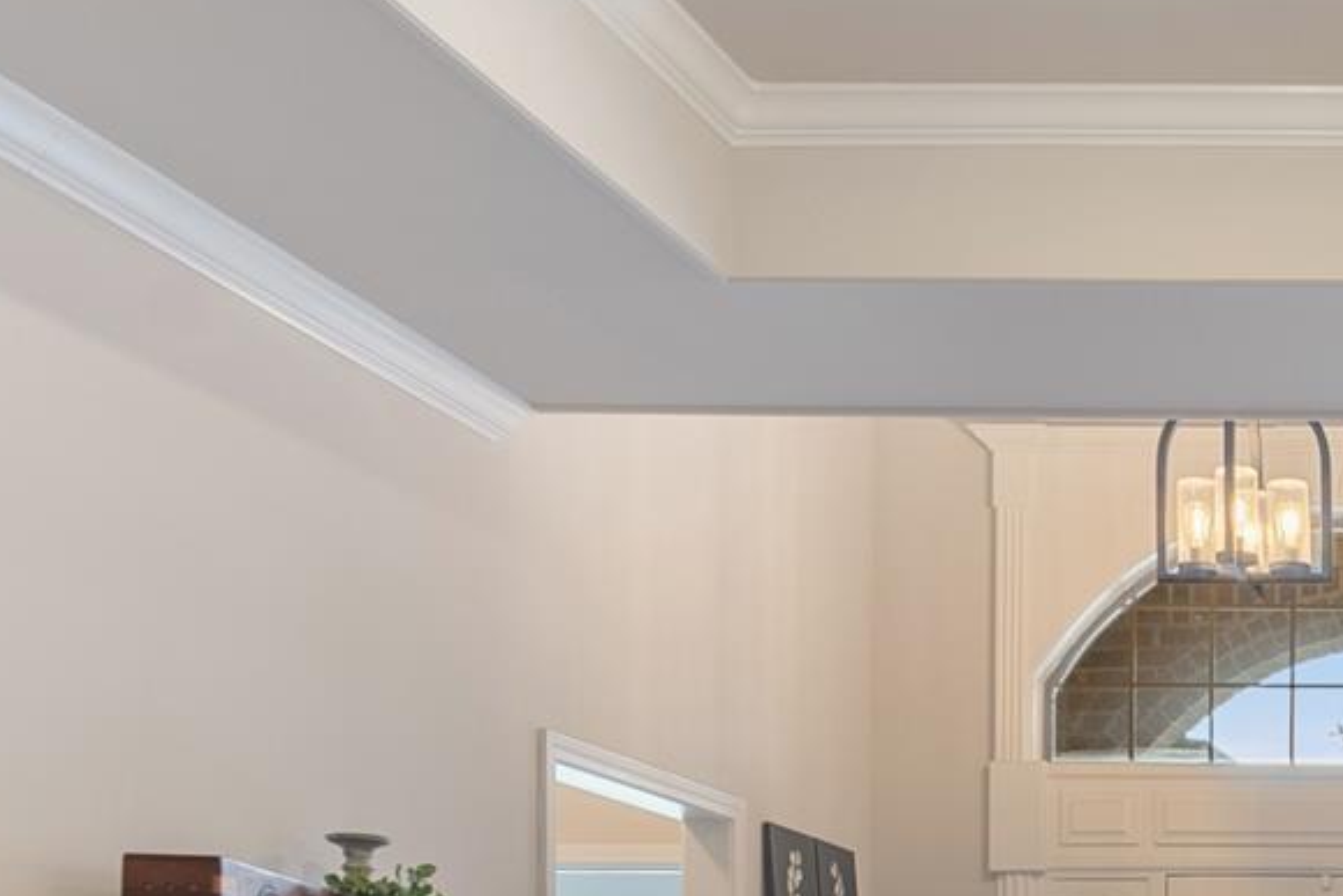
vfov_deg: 18.4
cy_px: 1167
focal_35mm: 69
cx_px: 1792
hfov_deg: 24.9
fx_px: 2575
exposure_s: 1.6
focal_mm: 16
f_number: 9
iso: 250
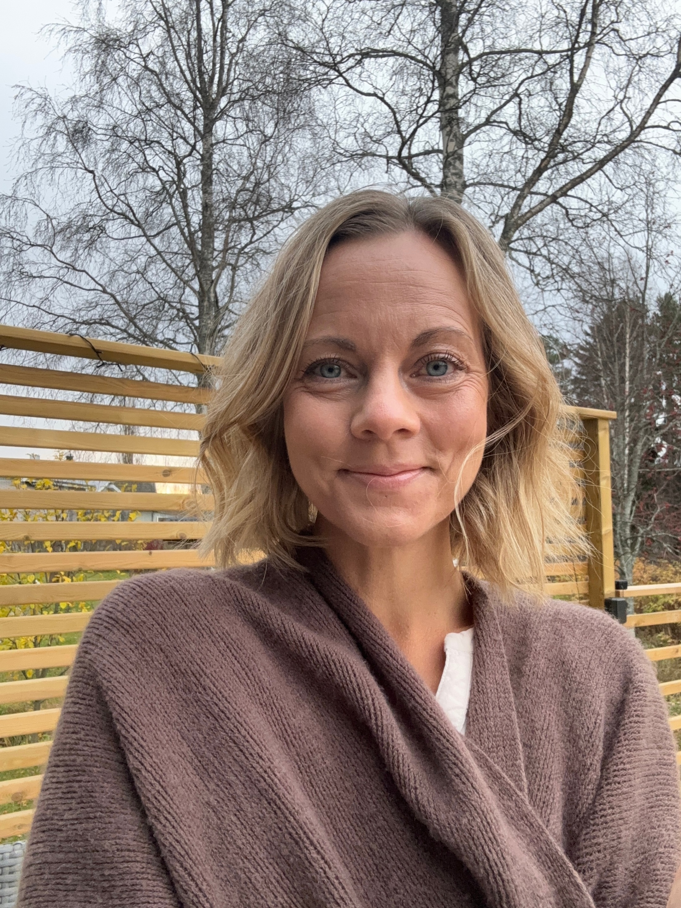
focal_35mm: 30
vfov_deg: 60.0
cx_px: 340
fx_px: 787
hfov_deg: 46.8
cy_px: 454
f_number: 1.9
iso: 80
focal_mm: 2.69
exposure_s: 1/121
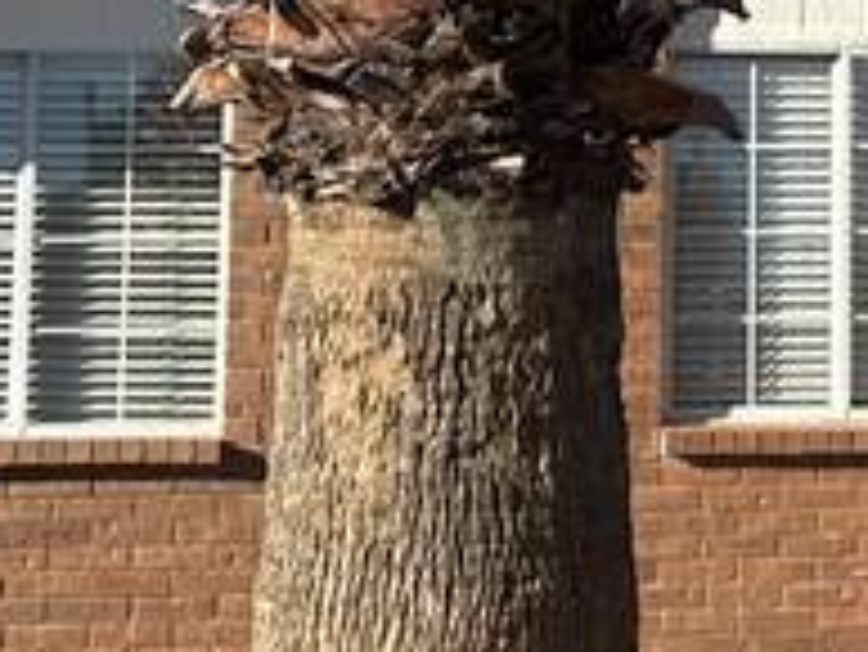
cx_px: 1016
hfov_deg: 11.3
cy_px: -360
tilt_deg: +11.5
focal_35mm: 172
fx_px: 4316
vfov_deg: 8.4
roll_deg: +1.1
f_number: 1.5
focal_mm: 5.7
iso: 50
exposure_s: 1/3704
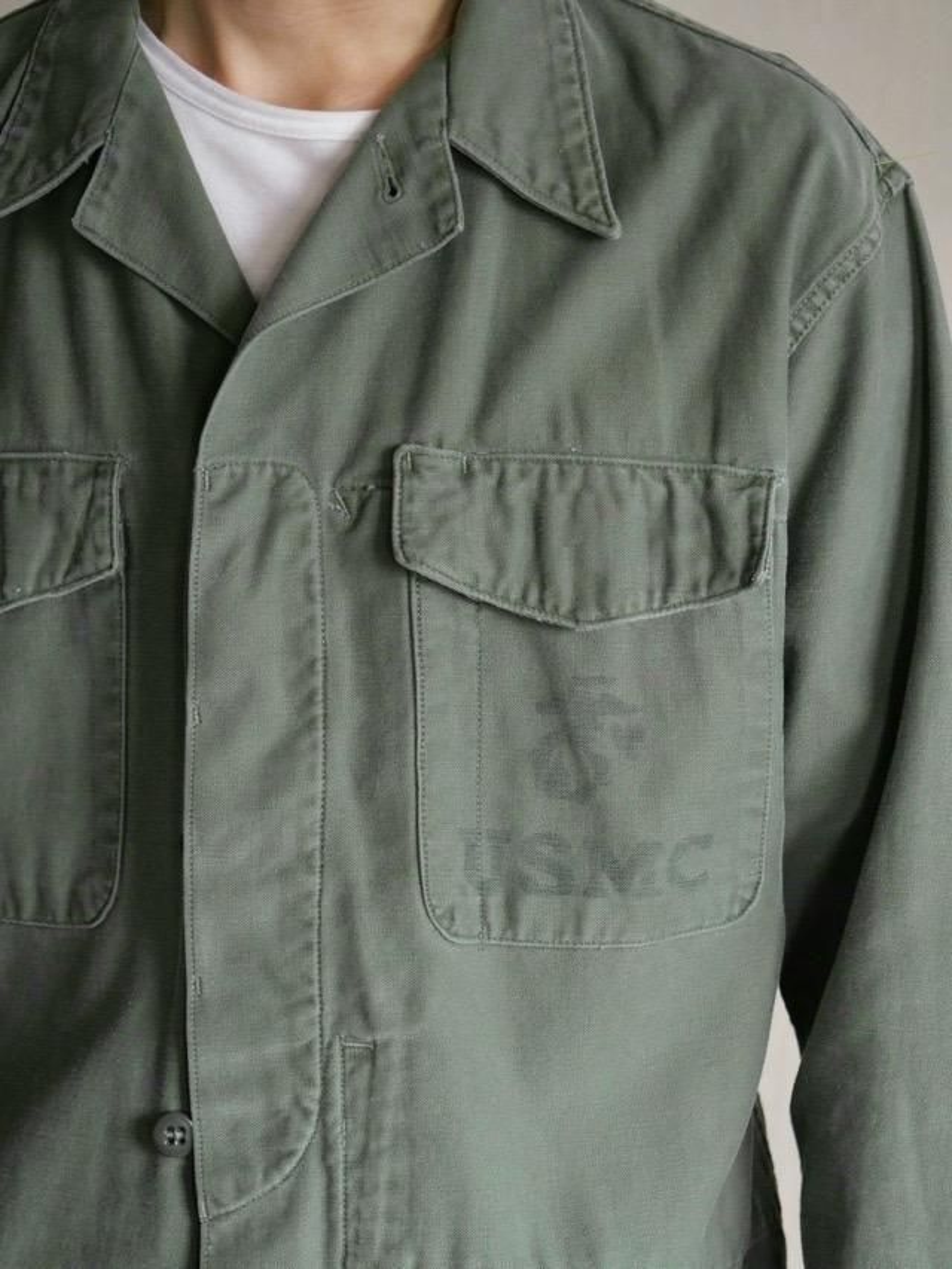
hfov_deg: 16.8
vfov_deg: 22.3
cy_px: 634
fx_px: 3226
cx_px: 476
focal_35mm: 88
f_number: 3.9
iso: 3200
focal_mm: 44
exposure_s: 1/40
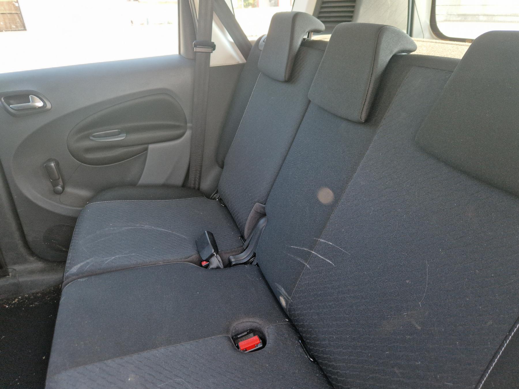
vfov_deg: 58.9
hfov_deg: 73.9
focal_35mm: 23
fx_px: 345
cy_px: 194
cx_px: 260
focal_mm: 5.4
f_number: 1.8
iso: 50
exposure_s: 1/50
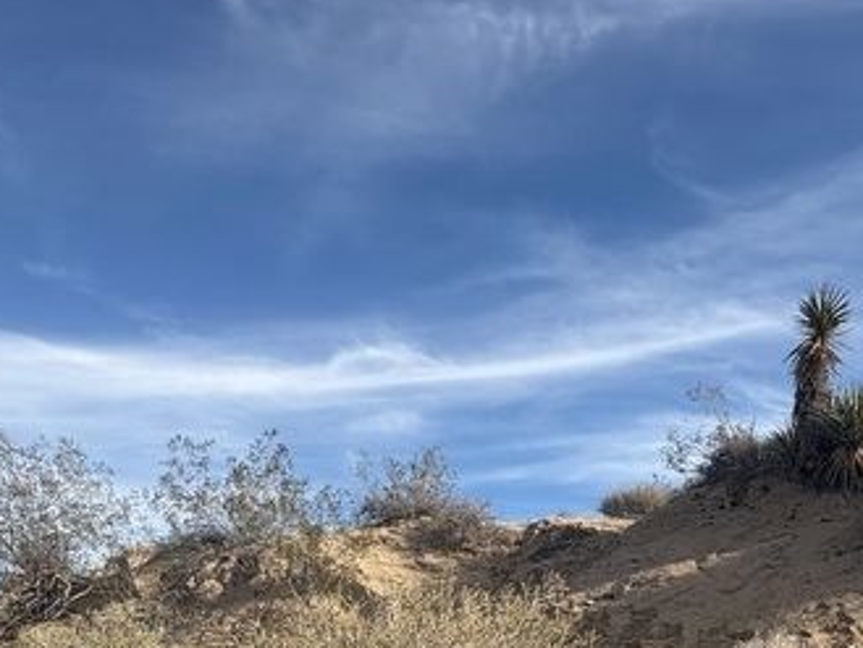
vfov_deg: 35.9
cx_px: 632
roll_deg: +1.0
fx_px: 848
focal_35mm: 34
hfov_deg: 51.9
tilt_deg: +1.3
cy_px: 706
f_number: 2.2
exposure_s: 1/1143
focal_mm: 2.22
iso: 40
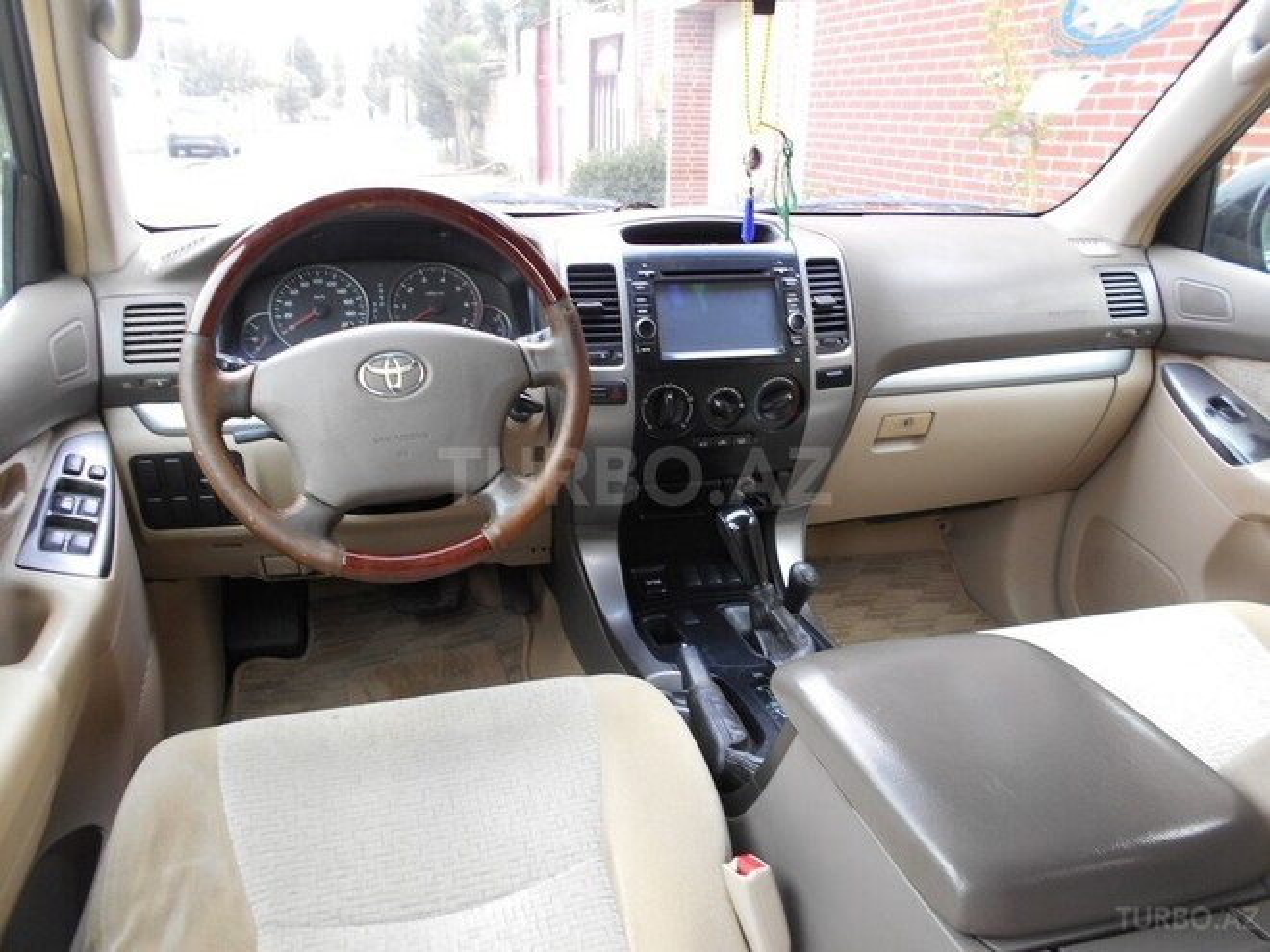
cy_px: 476
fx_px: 954
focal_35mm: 26
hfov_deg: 67.3
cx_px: 635
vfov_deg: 53.1
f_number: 3.2
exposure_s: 1/30
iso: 125
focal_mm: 4.6
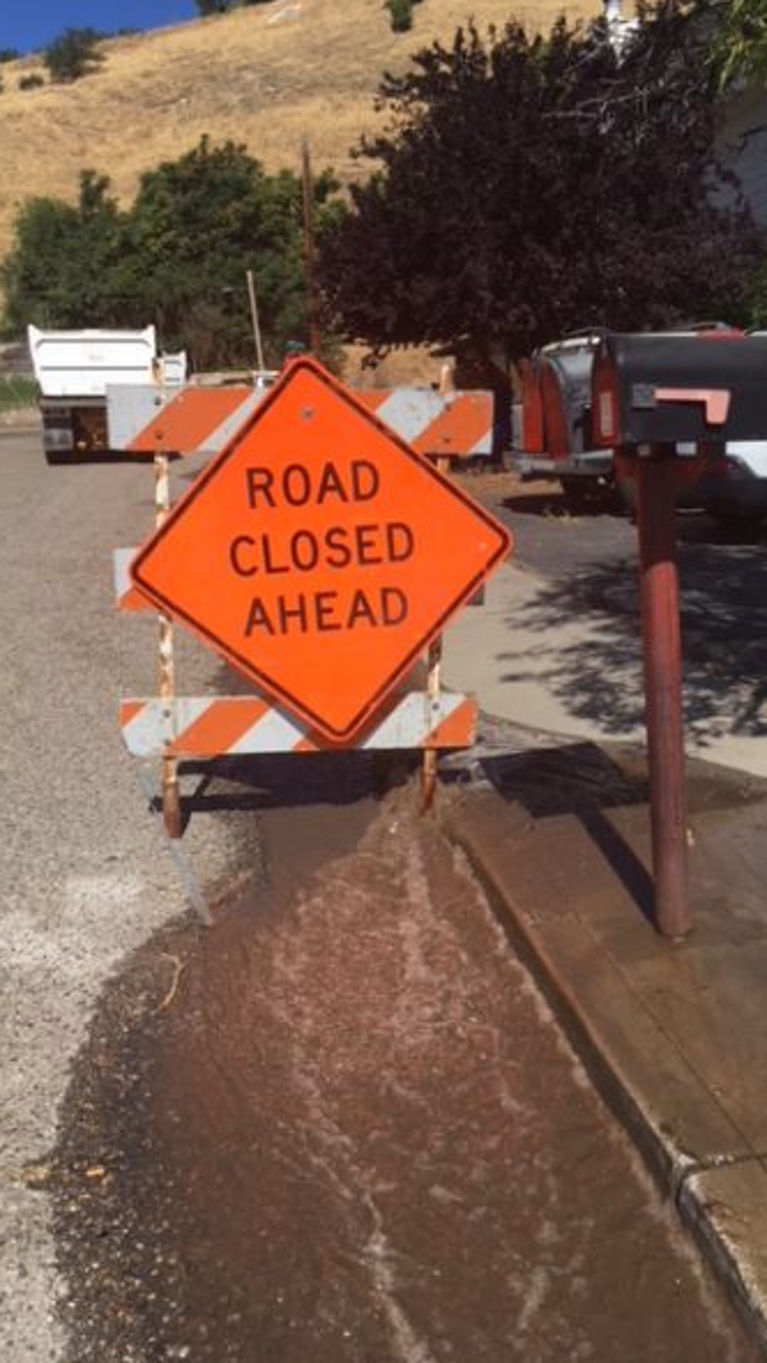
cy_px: 682
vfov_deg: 61.0
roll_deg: +3.9
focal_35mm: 32
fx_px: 1157
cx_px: 433
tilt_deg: -14.2
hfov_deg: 36.6
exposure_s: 1/1972
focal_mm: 4.15
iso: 25
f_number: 2.2
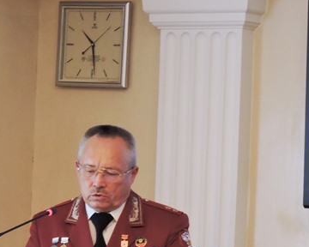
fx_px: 1783
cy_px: 187
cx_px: 195
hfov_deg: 9.9
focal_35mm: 195
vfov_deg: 7.9
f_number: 4.1
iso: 640
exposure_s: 1/25
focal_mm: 16.1
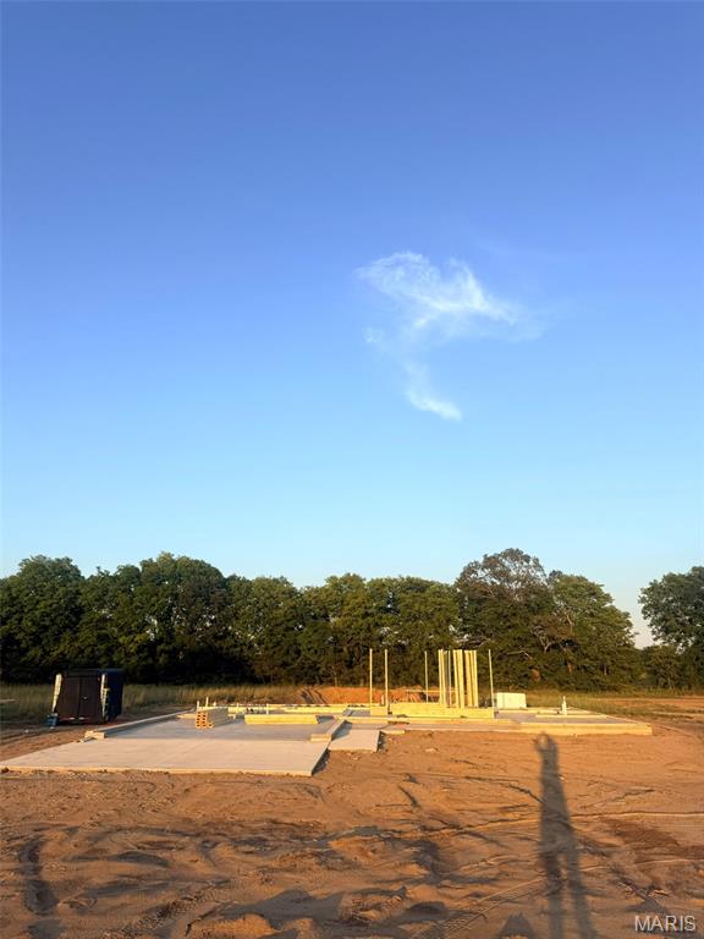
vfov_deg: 71.6
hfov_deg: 56.8
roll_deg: -0.5
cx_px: 352
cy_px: 470
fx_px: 651
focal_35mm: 24
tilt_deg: +17.2
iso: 80
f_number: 1.78
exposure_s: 1/1689
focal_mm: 6.76
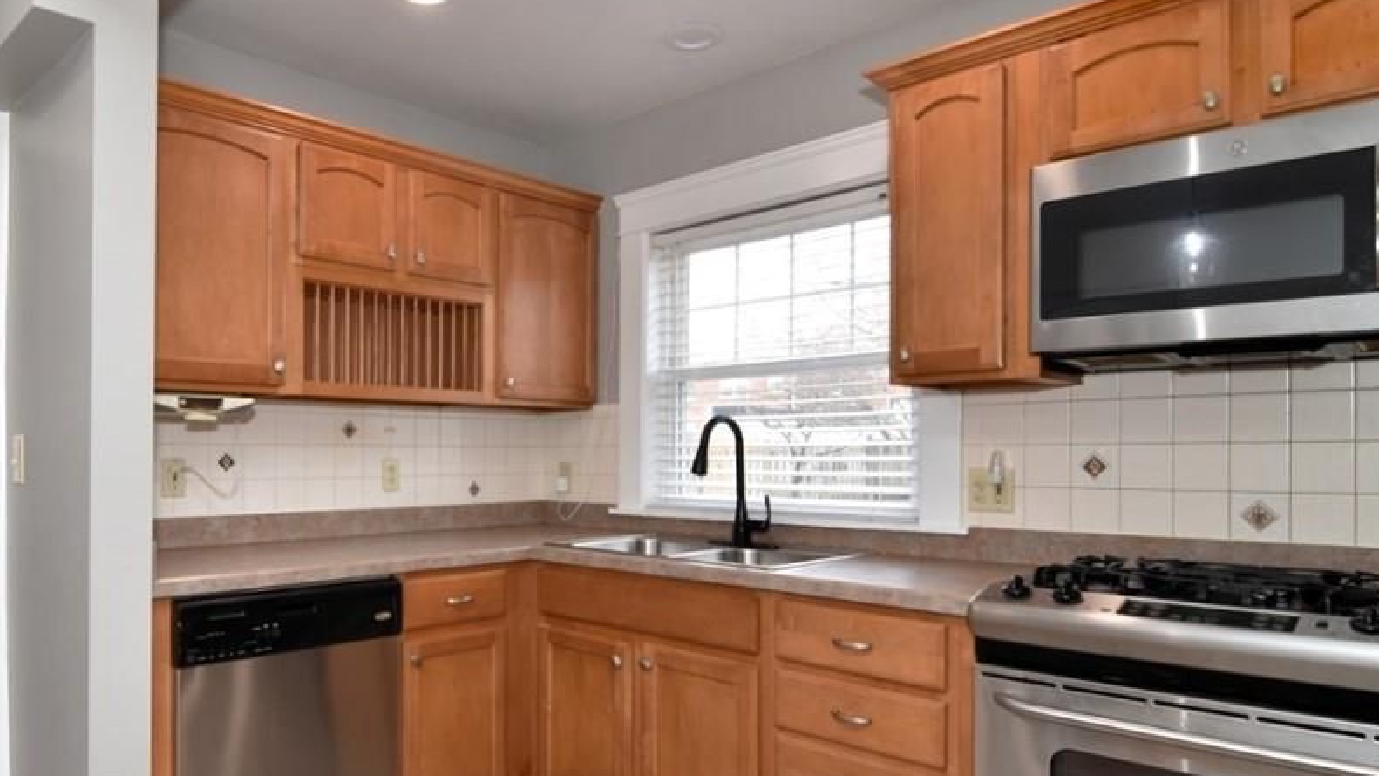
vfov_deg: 48.0
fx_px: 867
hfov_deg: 75.9
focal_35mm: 24
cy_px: 452
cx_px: 535
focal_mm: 11
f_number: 6.3
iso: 200
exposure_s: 1/15
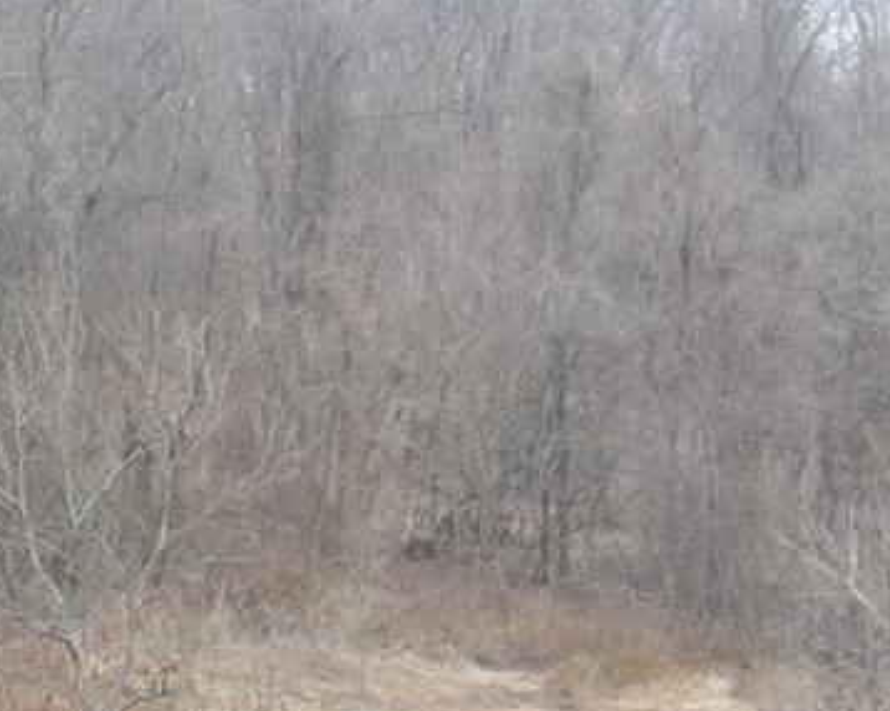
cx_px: 221
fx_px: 5397
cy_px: 480
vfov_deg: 7.5
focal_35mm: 205
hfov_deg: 9.4
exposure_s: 1/60
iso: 125
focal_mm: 16.8
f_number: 4.7
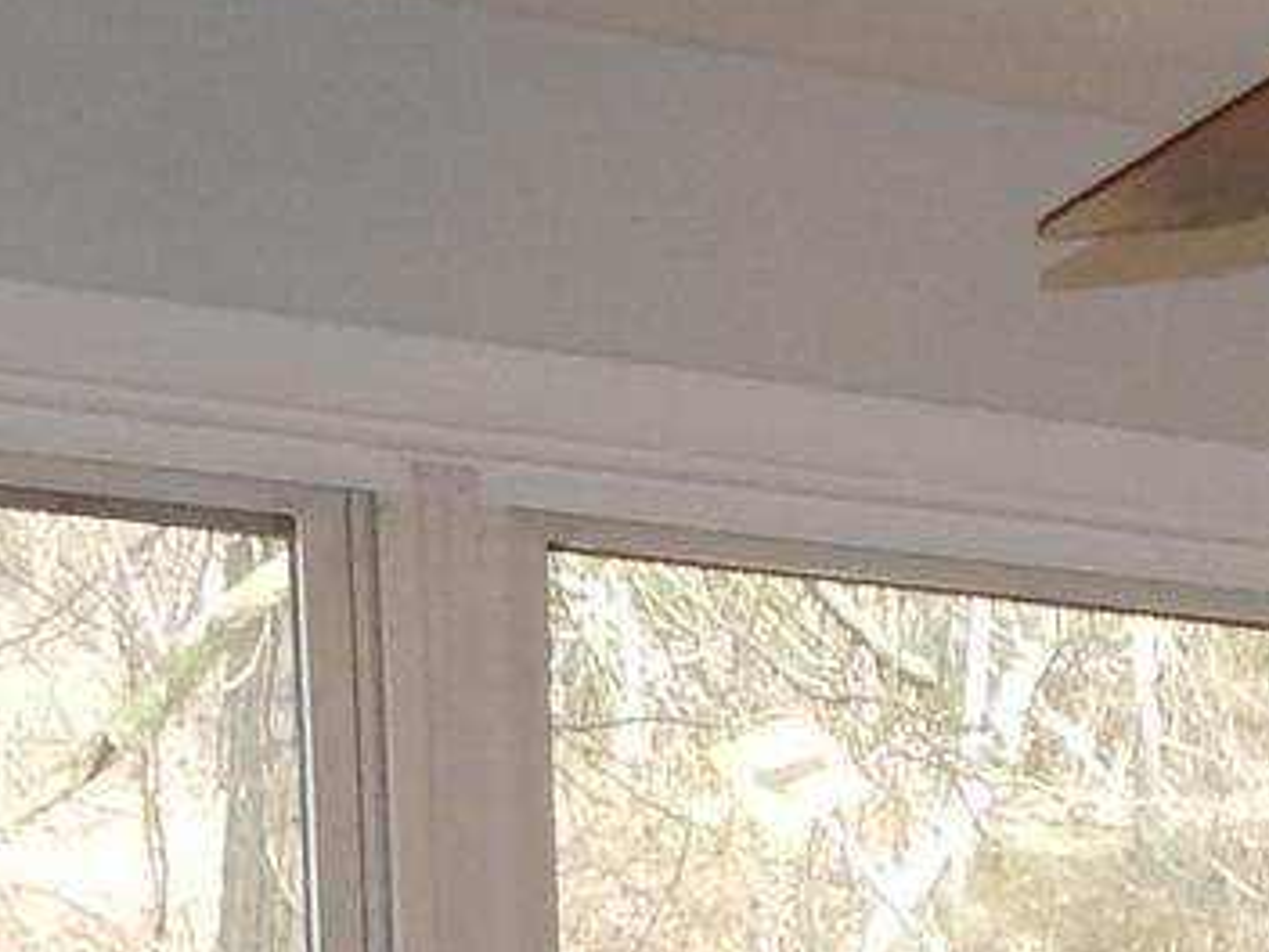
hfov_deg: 14.3
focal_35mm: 128
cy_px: 2322
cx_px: 1986
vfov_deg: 10.1
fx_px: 4692
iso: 140
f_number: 3
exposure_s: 1/30
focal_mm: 4
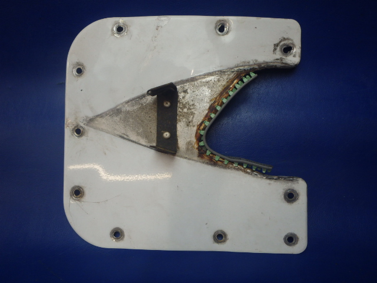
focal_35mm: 28
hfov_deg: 63.4
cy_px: 142
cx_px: 188
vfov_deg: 49.7
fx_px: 305
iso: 200
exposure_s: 1/50
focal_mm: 5
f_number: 3.9
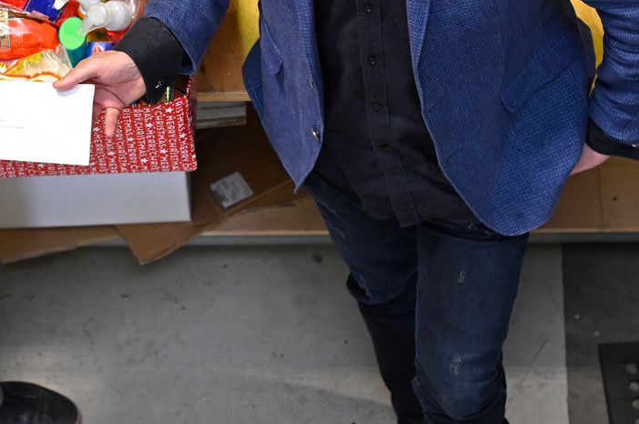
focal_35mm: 136
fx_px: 2411
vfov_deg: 10.1
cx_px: 118
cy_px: 170
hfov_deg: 15.0
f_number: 3.5
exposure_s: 1/250
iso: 1100
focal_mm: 50
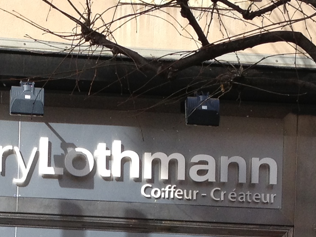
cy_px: 313
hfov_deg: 12.8
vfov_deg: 9.5
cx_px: 44
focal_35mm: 153
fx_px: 1396
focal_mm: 4.28
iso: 50
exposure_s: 1/690
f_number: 2.4
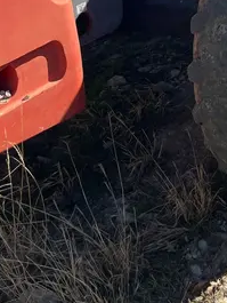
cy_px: -62
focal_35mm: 72
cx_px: 234
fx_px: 629
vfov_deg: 24.4
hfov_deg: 19.8
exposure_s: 1/3135
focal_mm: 5.1
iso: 50
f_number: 1.6
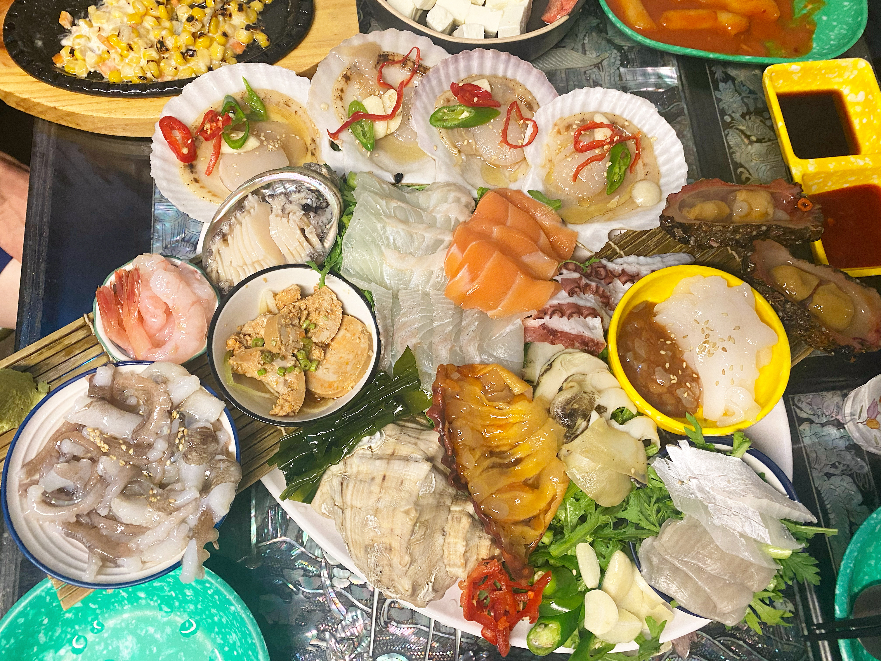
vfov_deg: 53.1
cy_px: 330
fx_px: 662
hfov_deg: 67.3
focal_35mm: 26
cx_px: 440
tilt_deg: -71.5
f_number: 1.8
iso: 200
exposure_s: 1/60
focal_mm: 4.25
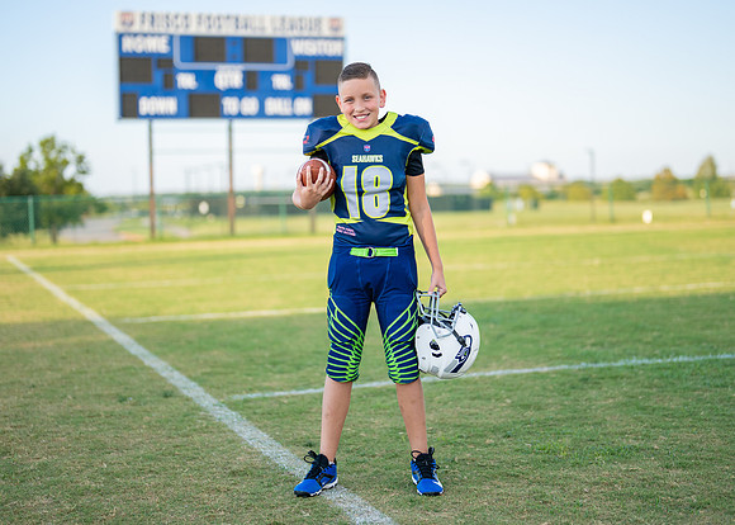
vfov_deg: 22.8
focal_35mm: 62
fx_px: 1300
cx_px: 364
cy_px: 241
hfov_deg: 31.6
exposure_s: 1/2500
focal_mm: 50
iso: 100
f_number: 1.2
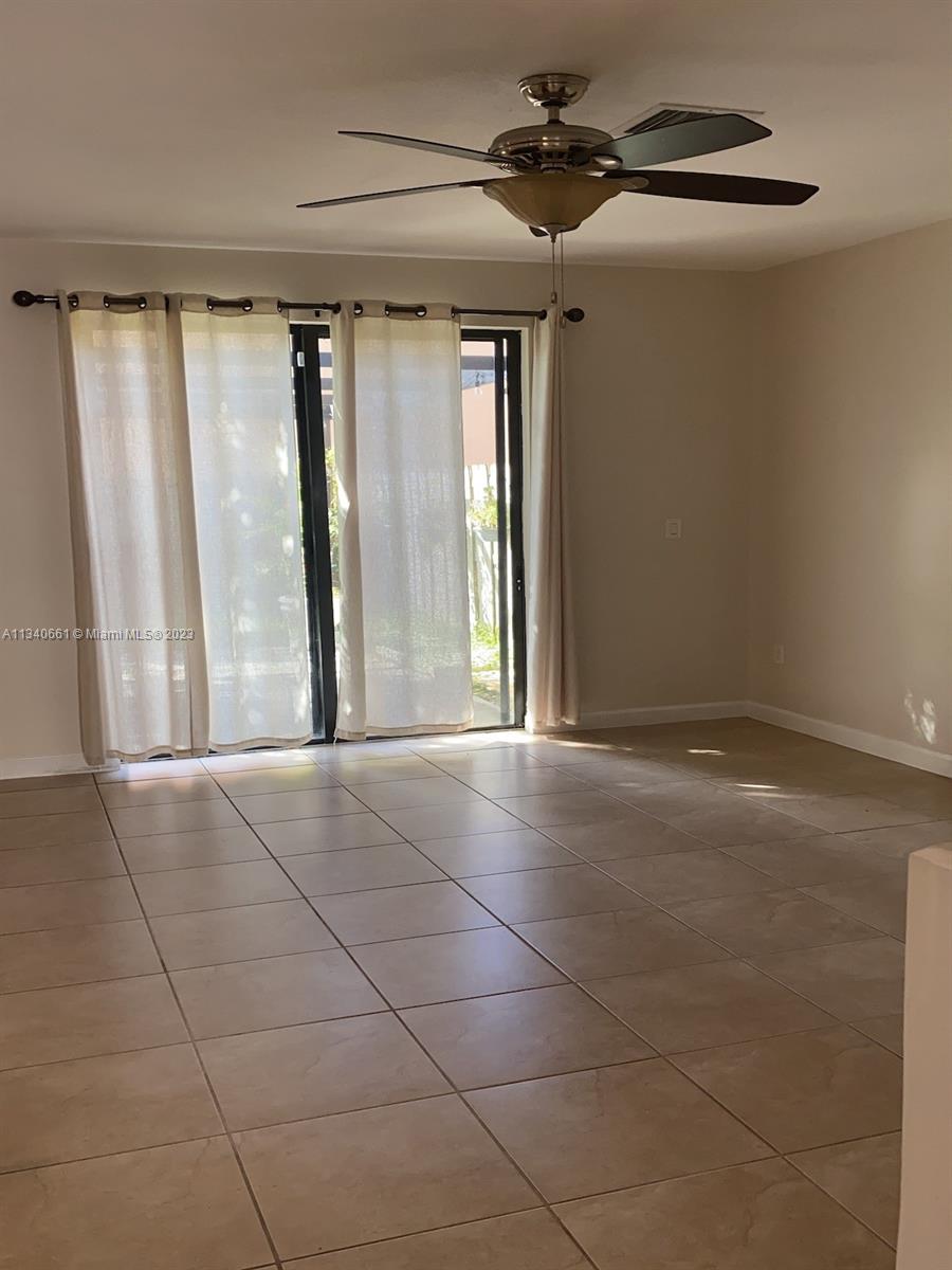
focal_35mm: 30
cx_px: 476
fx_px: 1100
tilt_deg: -8.4
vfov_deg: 60.0
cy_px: 635
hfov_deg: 46.8
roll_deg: +0.8
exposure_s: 1/40
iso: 50
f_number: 1.8
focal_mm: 4.25
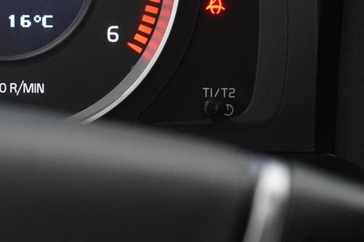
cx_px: -161
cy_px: -42
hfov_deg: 8.4
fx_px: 2445
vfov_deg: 5.6
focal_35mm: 242
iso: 6400
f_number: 5.6
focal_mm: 70
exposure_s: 1/40
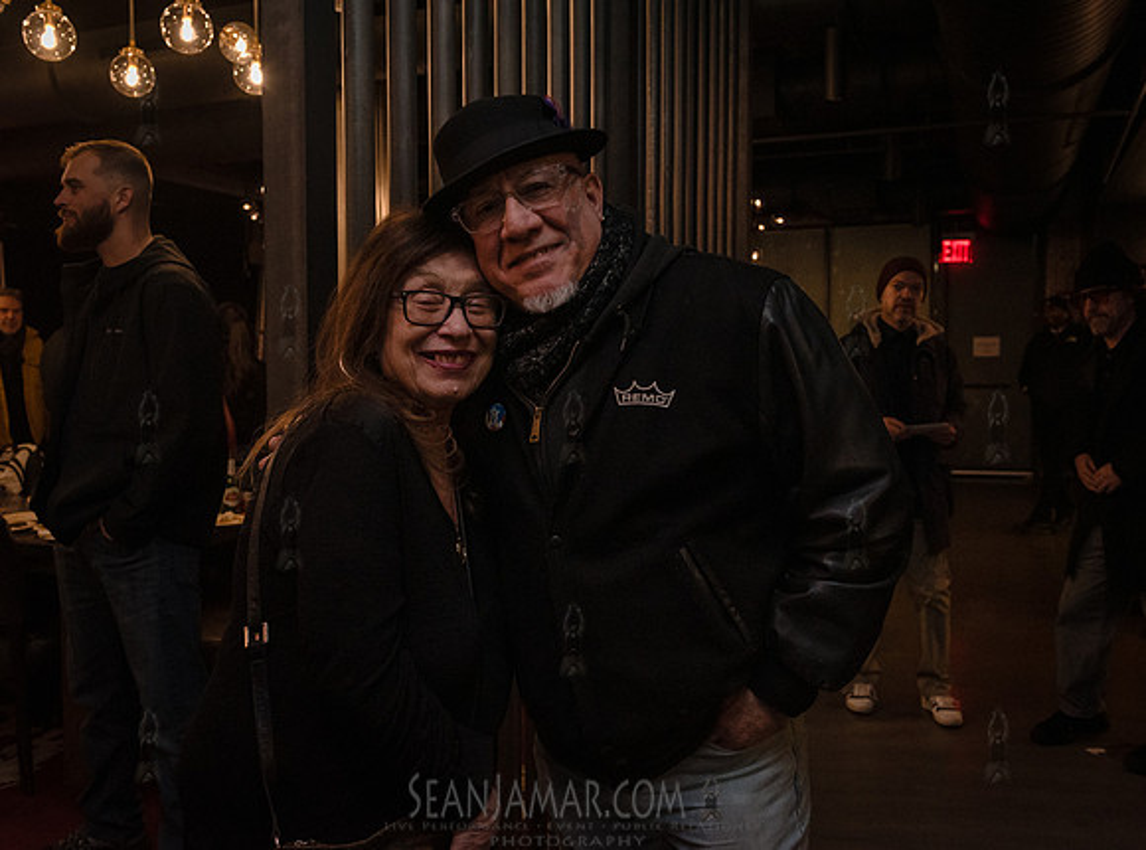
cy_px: 412
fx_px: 1071
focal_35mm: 32
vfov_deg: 43.3
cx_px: 561
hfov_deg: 56.3
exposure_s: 1/125
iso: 4000
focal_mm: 28
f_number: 4
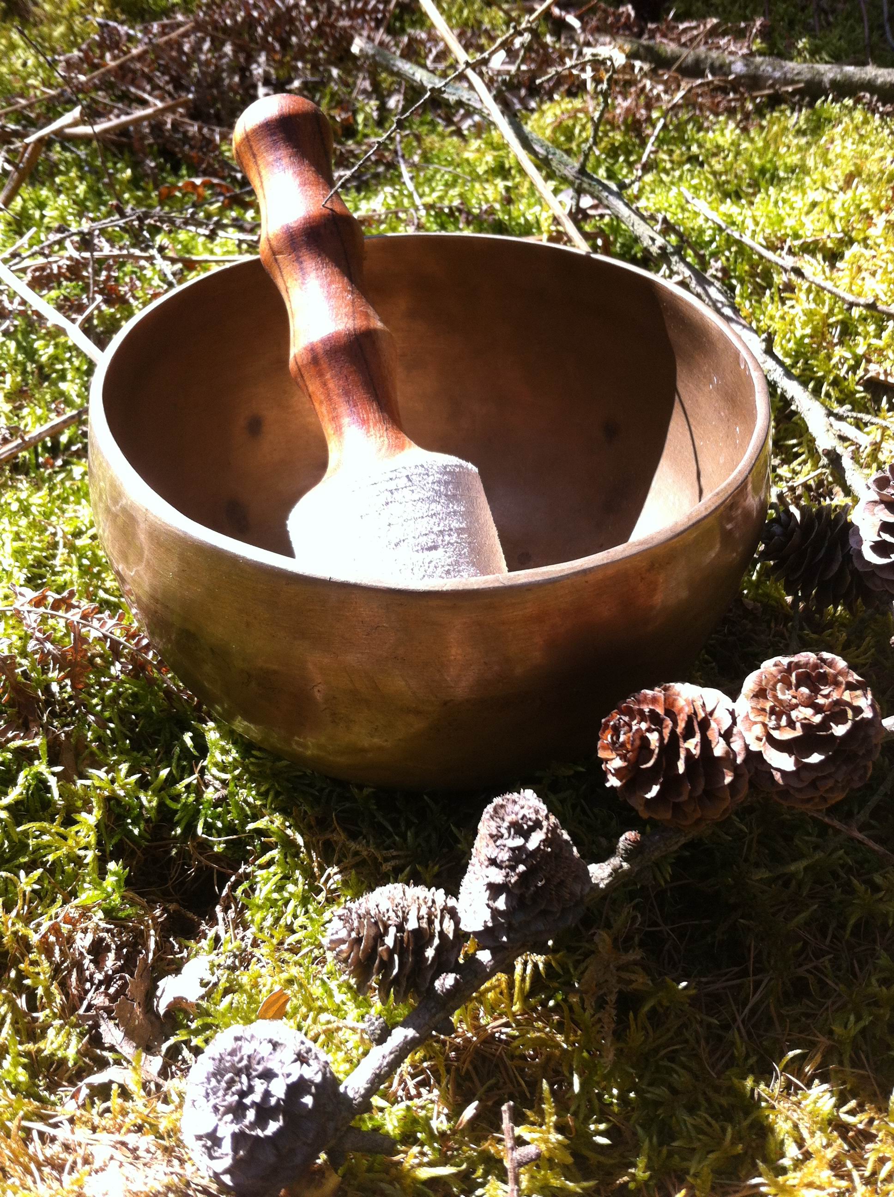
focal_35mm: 35
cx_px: 447
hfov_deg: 40.6
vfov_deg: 52.7
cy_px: 598
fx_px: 1208
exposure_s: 1/191
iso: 80
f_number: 2.8
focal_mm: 3.85
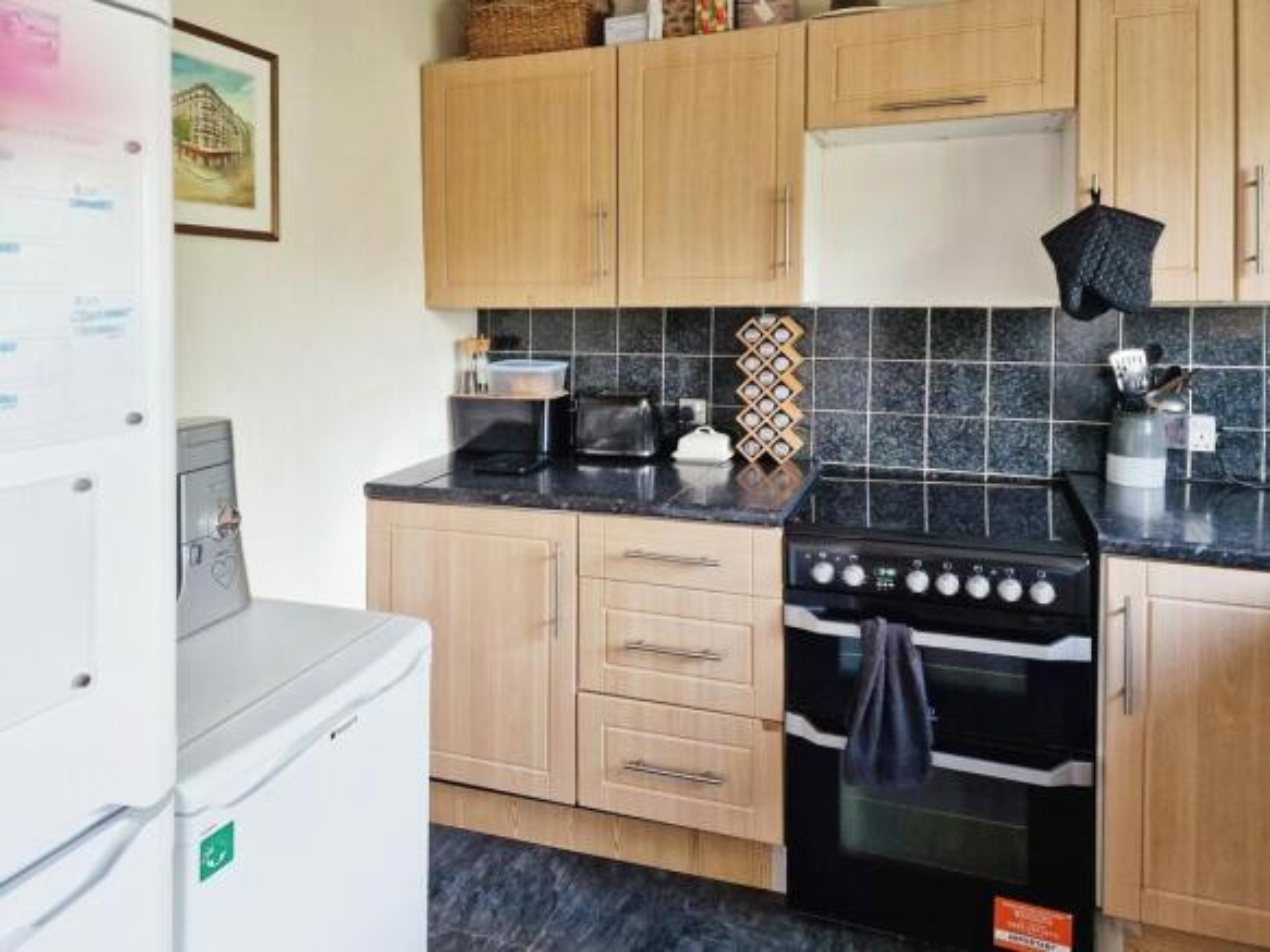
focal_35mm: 23
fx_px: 844
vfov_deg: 58.9
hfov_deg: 73.9
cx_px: 635
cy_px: 476
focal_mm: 6.4
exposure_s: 1/100
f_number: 1.8
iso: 250
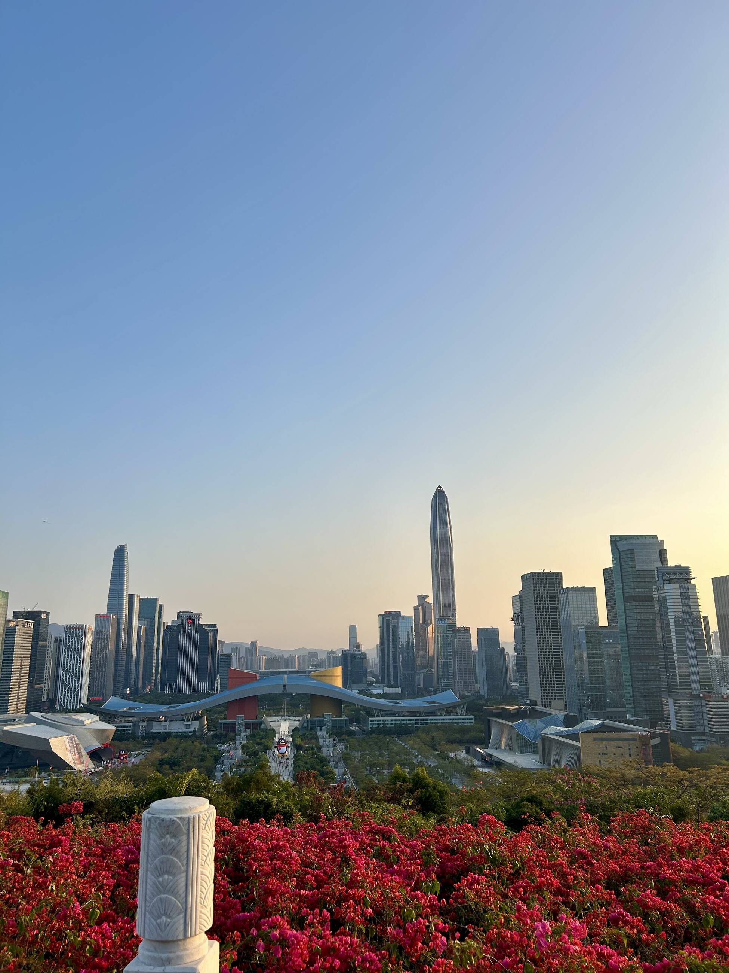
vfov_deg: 67.3
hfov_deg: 53.1
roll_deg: +0.8
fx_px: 730
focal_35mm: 26
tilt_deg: +14.2
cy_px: 486
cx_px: 364
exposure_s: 1/2404
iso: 50
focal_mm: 5.7
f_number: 1.5
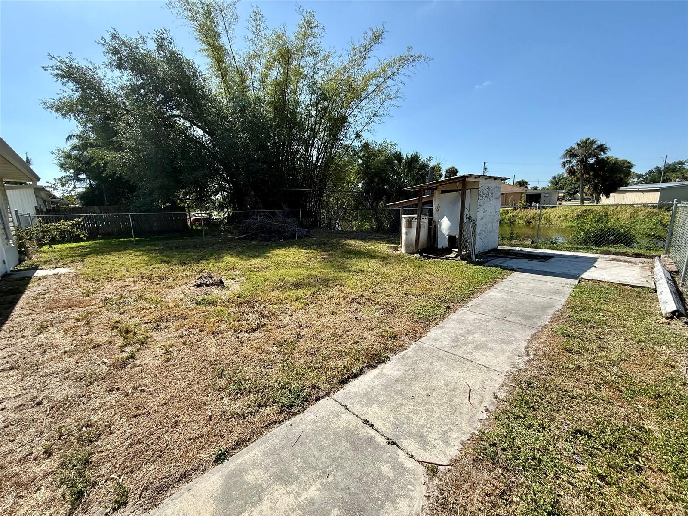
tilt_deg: -5.9
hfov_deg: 102.1
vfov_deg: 85.7
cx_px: 344
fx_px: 278
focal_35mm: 14
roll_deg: -0.4
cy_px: 258
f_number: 2.2
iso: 50
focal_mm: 2.22
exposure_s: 1/1105
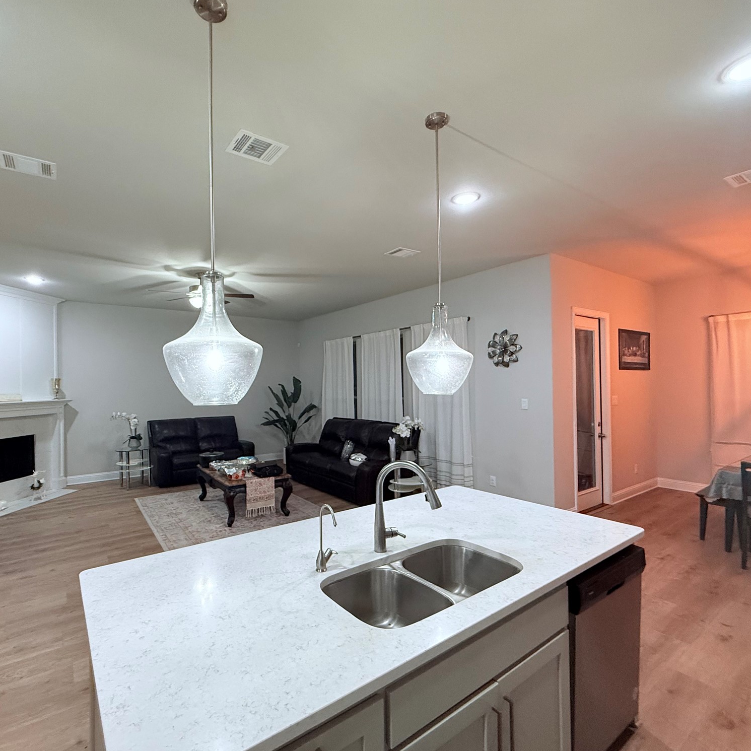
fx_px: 417
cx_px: 338
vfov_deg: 84.0
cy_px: 382
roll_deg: +0.6
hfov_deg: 83.7
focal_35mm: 17
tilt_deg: +0.8
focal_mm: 2.22
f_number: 2.2
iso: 500
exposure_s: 1/120
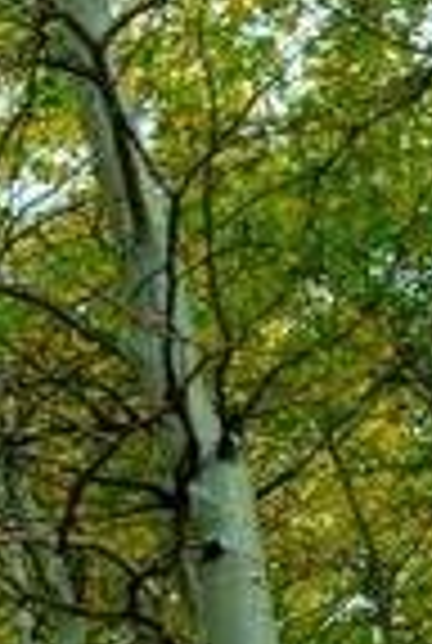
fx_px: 3099
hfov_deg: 7.1
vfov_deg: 11.6
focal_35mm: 173
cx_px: -880
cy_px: 758
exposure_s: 1/1000
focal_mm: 25
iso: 640
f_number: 4
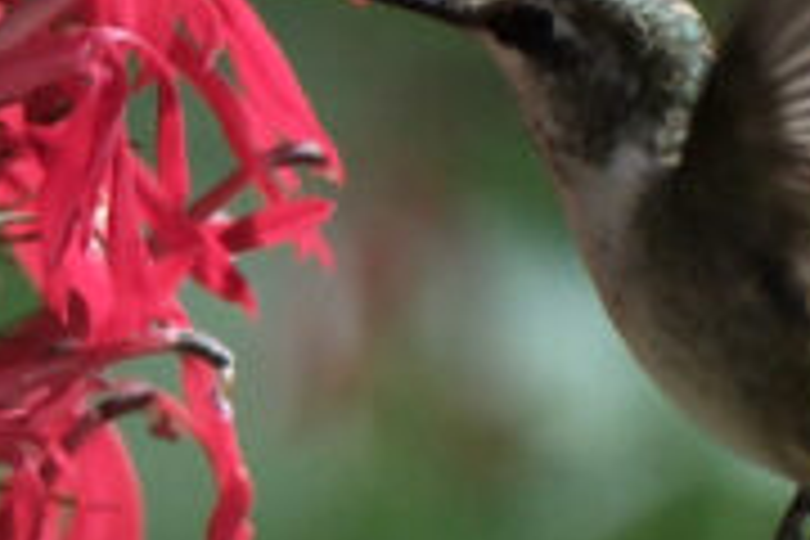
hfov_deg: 1.0
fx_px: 46616
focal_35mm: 2072
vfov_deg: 0.7
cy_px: -70
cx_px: 590
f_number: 5
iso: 1250
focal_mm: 243.3
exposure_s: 1/2000
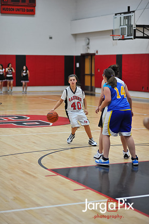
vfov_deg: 23.1
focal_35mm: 88
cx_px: 74
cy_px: 110
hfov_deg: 15.5
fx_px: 548
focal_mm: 85
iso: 900
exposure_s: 1/500
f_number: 2
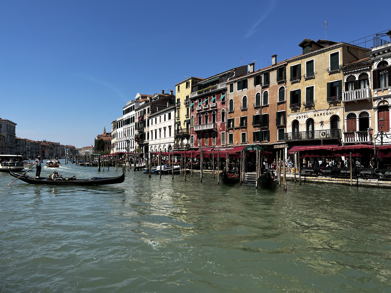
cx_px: 196
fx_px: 294
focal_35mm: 26
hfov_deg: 67.3
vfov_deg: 53.1
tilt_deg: +1.6
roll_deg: -0.5
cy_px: 146
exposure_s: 1/5076
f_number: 1.5
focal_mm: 5.7
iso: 50
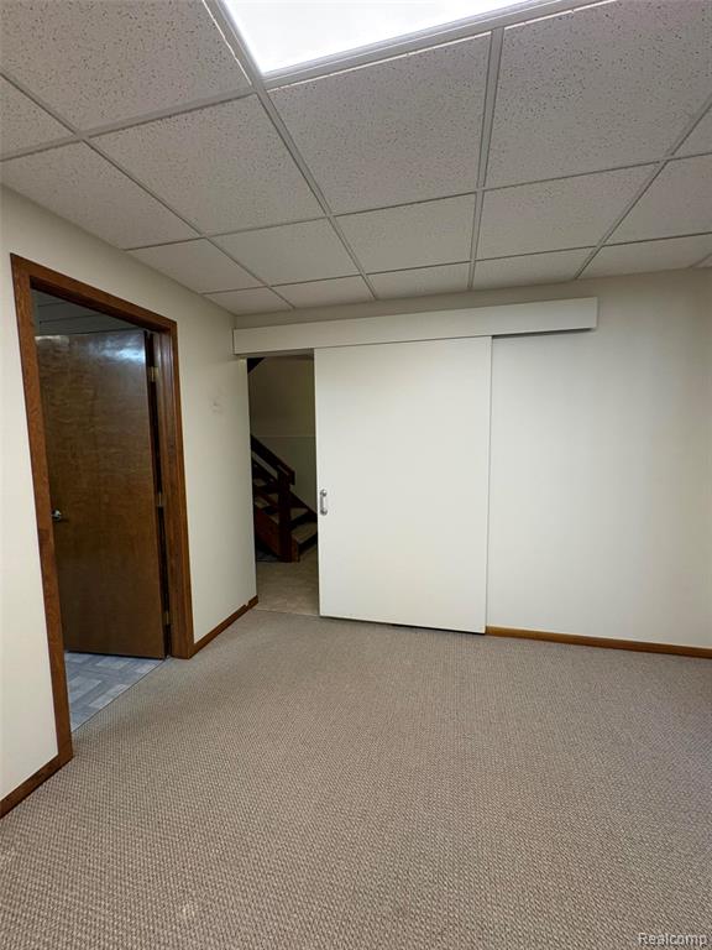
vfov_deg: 102.1
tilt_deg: -4.4
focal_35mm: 14
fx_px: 384
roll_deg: +0.0
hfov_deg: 85.7
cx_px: 356
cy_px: 475
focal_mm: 2.22
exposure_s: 1/60
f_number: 2.2
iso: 160
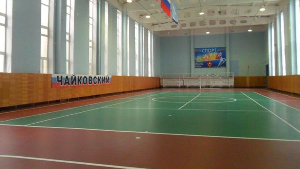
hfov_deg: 64.3
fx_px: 239
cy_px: 71
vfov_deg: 38.8
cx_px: 152
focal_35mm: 30
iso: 400
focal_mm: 4.9
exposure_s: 1/45
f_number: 3.5
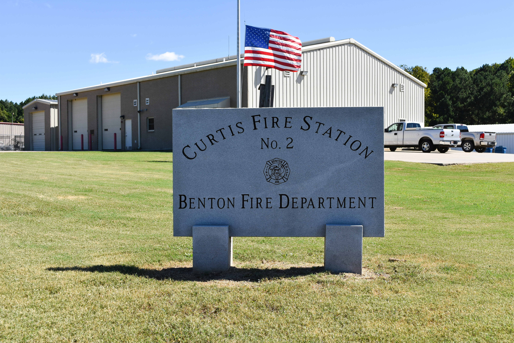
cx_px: 257
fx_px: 557
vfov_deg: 34.2
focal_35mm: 39
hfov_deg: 49.6
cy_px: 172
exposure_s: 1/500
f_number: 8
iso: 250
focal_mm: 26
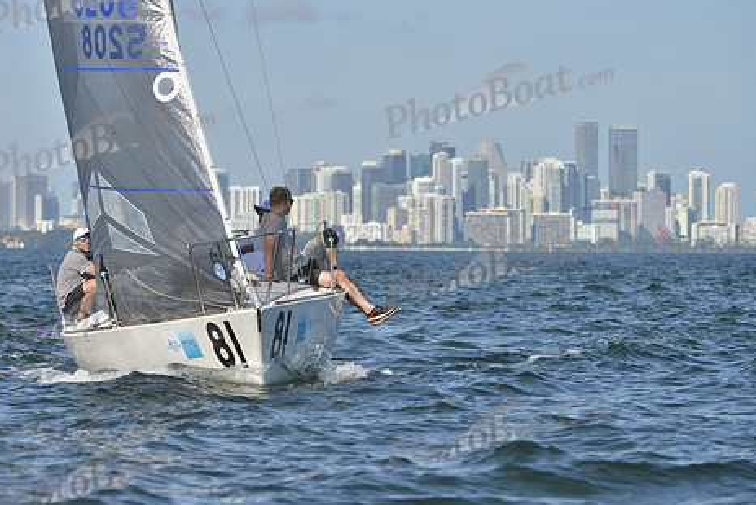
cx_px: 301
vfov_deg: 5.5
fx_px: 5253
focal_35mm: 250
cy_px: 204
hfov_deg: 8.2
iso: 200
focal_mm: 200
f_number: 7.1
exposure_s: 1/1000
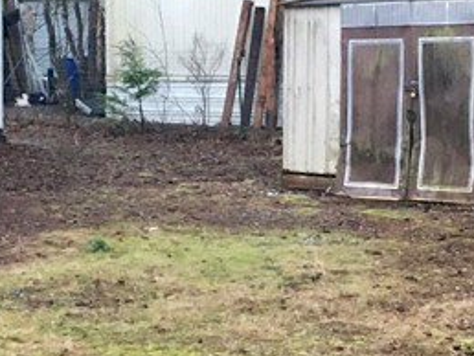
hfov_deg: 17.0
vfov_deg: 12.9
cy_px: 273
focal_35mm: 115
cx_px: 130
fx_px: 1576
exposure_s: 1/30
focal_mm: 4.15
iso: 125
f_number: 2.2
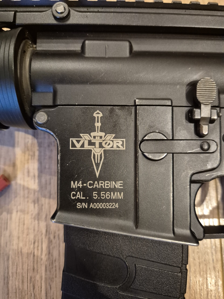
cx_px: 112
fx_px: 198
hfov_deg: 58.9
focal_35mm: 23
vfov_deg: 73.9
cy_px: 150
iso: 1600
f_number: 1.8
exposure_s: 1/50
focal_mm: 5.4
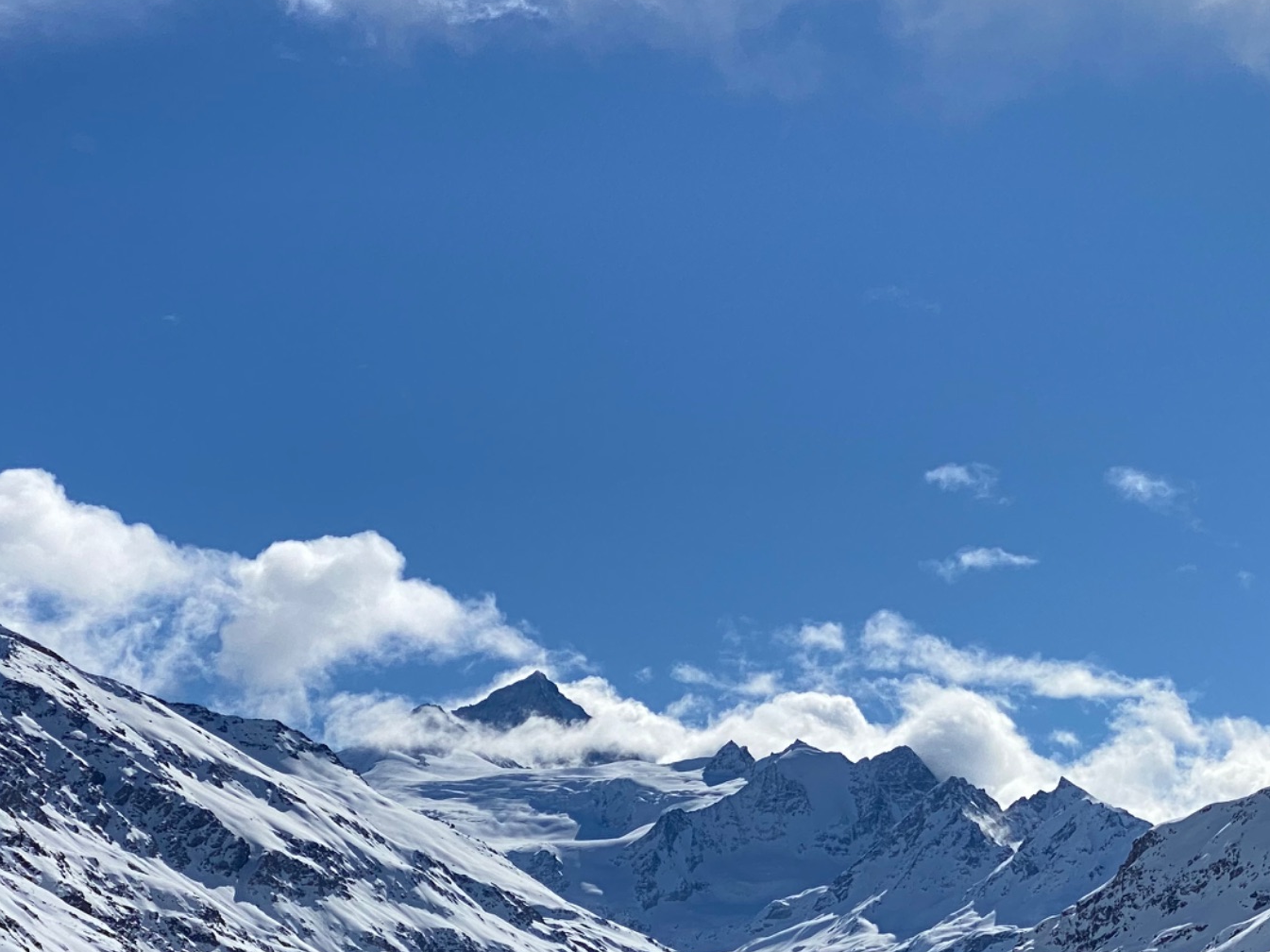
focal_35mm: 99
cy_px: 883
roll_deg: -0.9
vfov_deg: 14.8
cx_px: 1069
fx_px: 3631
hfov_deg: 19.6
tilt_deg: +2.8
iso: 25
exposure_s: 1/5319
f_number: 2
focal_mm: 6
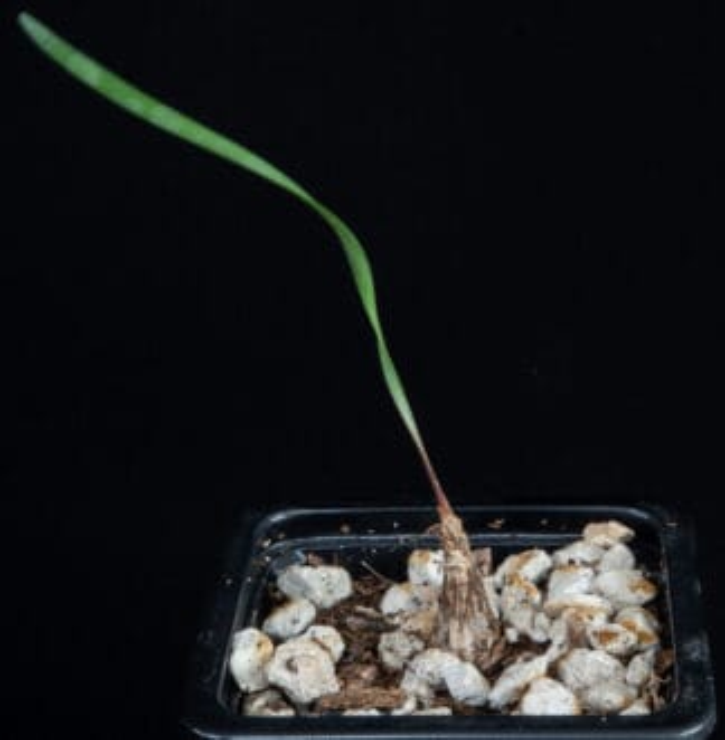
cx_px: 445
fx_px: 2312
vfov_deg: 18.2
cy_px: 319
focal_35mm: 97
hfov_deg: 17.8
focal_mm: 60
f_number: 36
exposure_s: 6
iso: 100
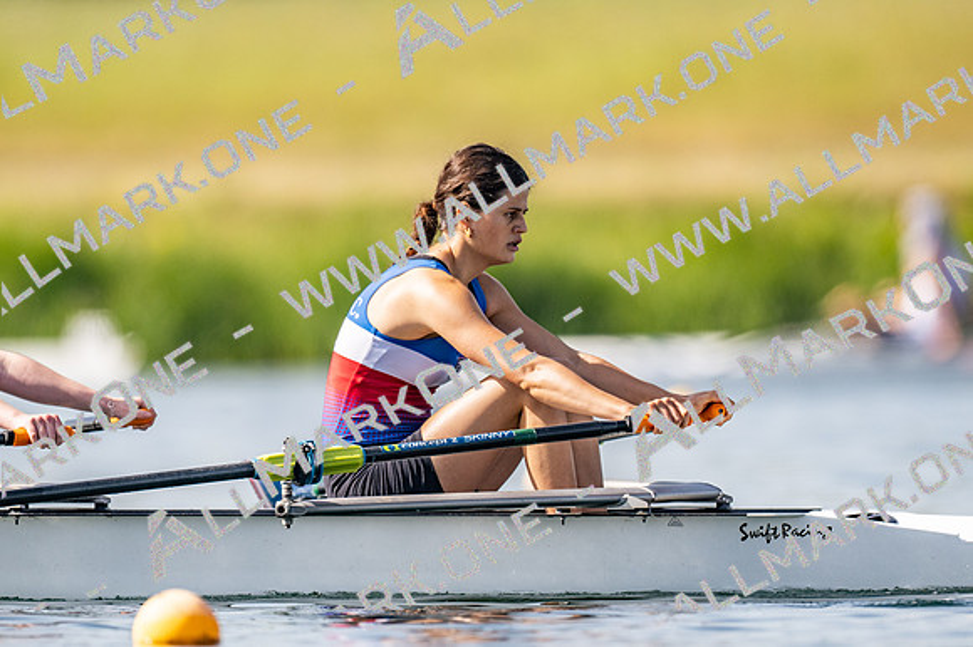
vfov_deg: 1.5
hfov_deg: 2.3
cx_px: 486
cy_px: 324
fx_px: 24310
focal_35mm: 900
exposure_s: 1/2500
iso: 180
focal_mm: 600
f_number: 4
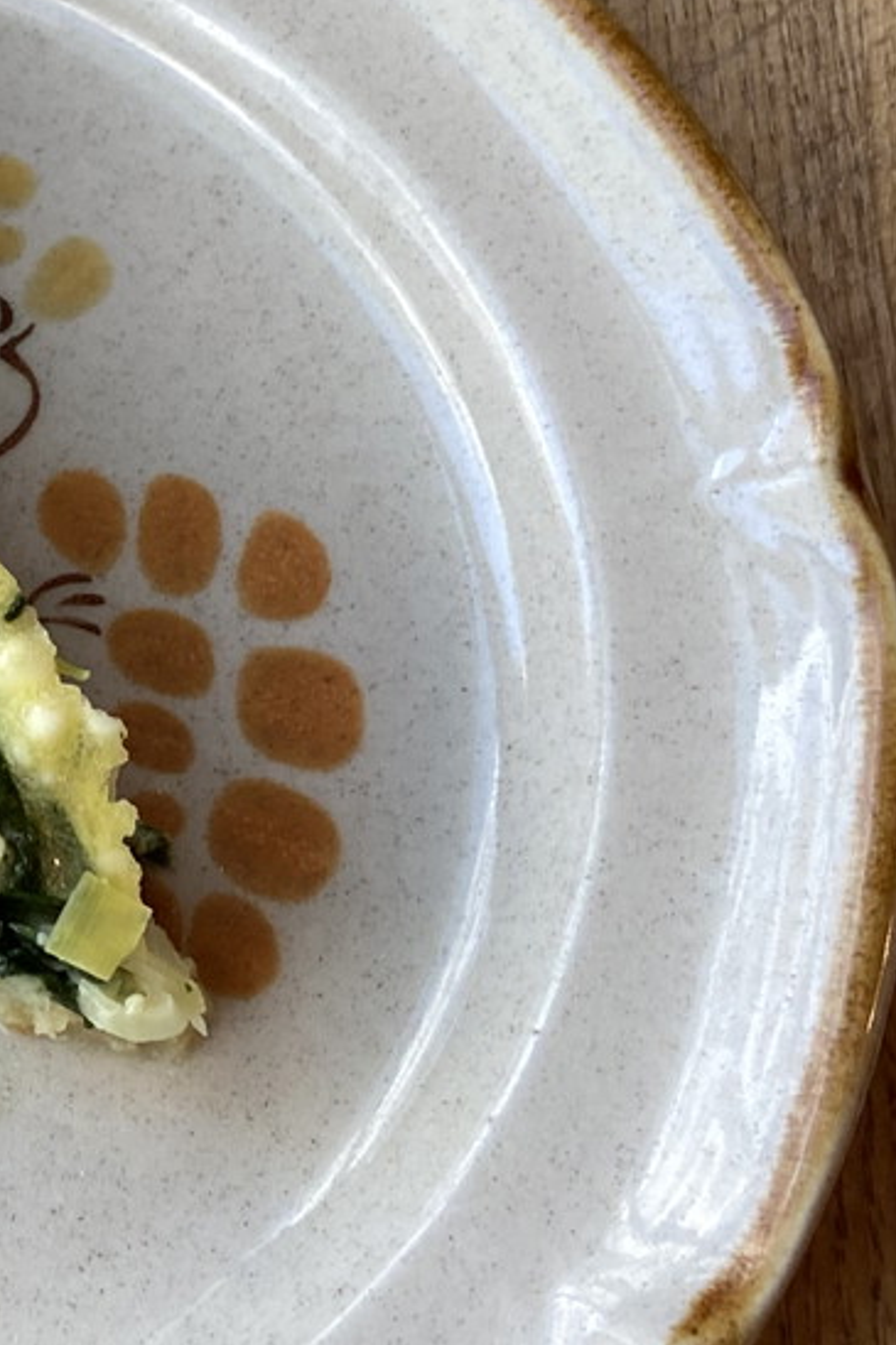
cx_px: -356
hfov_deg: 16.1
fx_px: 2951
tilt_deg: -63.5
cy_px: 425
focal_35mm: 79
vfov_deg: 25.5
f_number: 1.8
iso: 125
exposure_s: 1/120
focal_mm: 4.25
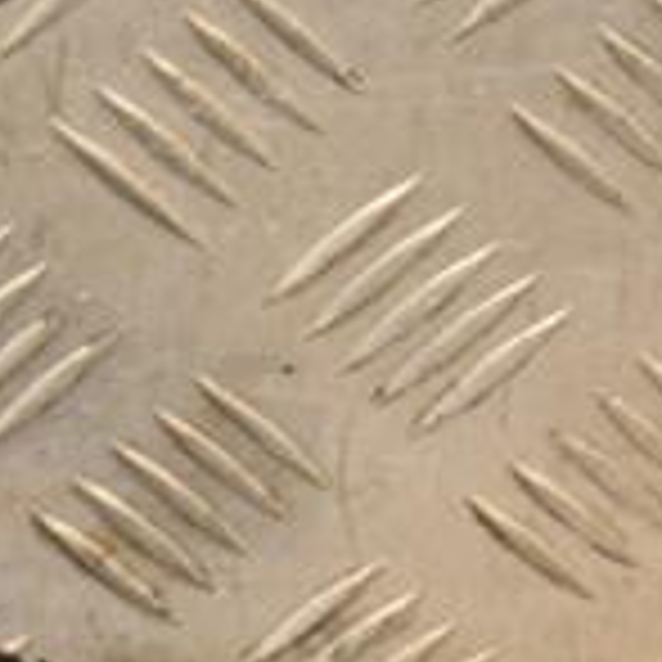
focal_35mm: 322
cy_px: 743
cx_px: -549
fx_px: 6967
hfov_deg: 5.4
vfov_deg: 5.4
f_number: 5.3
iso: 800
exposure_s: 1/125
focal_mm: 62
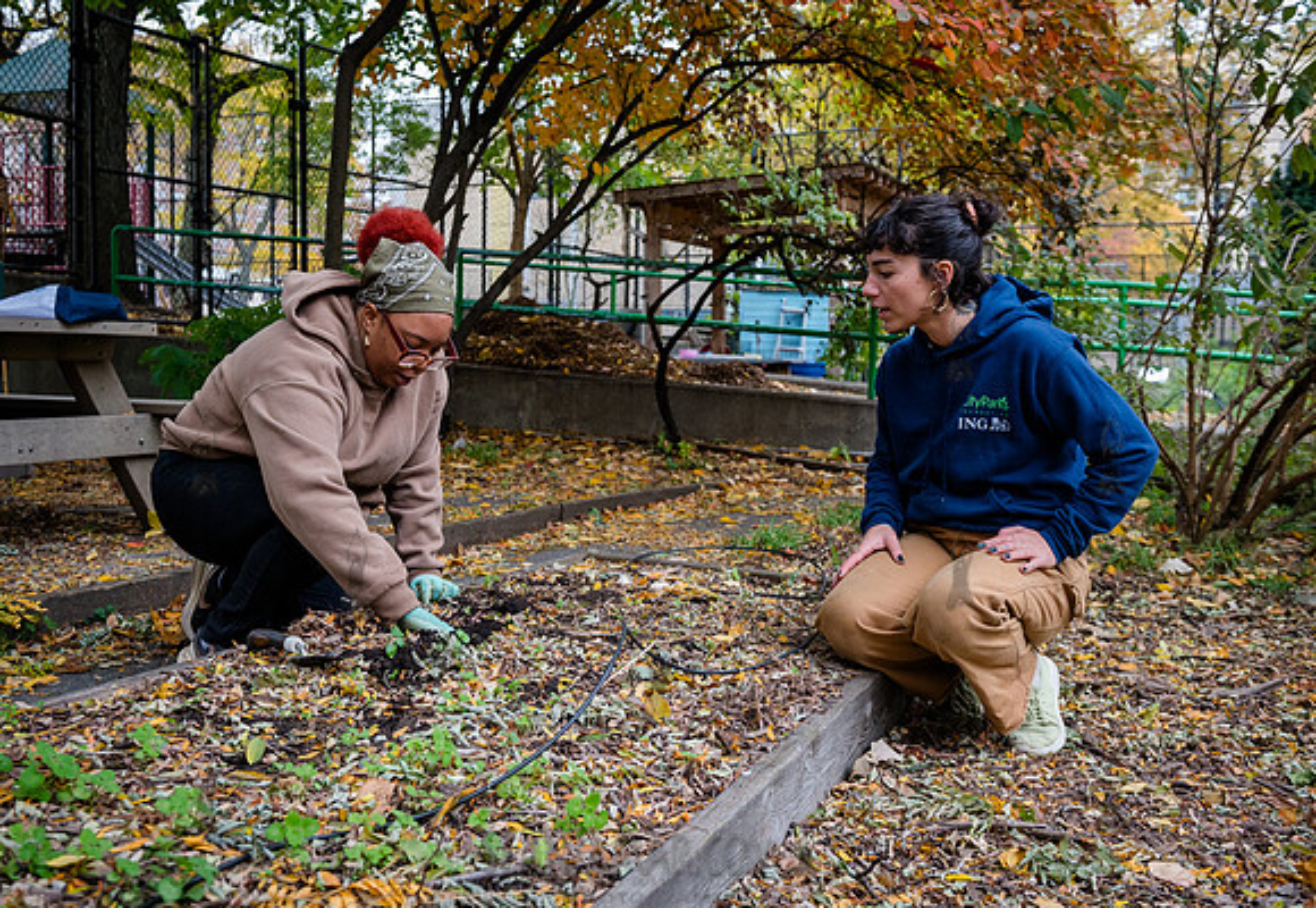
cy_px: 428
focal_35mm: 35
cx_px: 614
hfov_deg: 54.3
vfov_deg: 39.0
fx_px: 1281
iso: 2000
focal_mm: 32
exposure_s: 1/320
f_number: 4.5
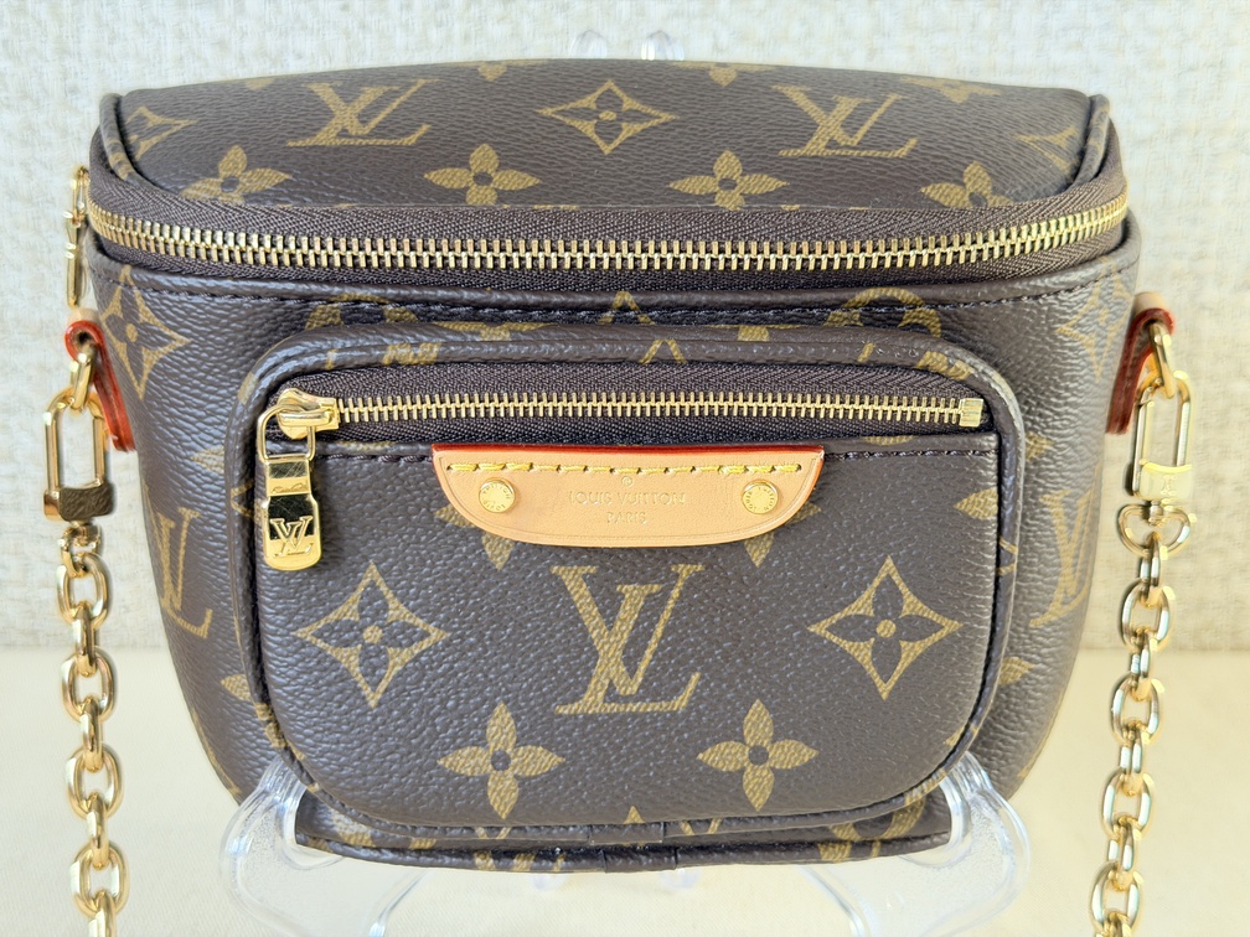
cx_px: 625
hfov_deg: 39.7
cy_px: 468
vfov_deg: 30.3
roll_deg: -0.5
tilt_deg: -14.8
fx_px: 1733
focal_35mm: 48
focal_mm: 6.76
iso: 250
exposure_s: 1/50
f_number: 1.78
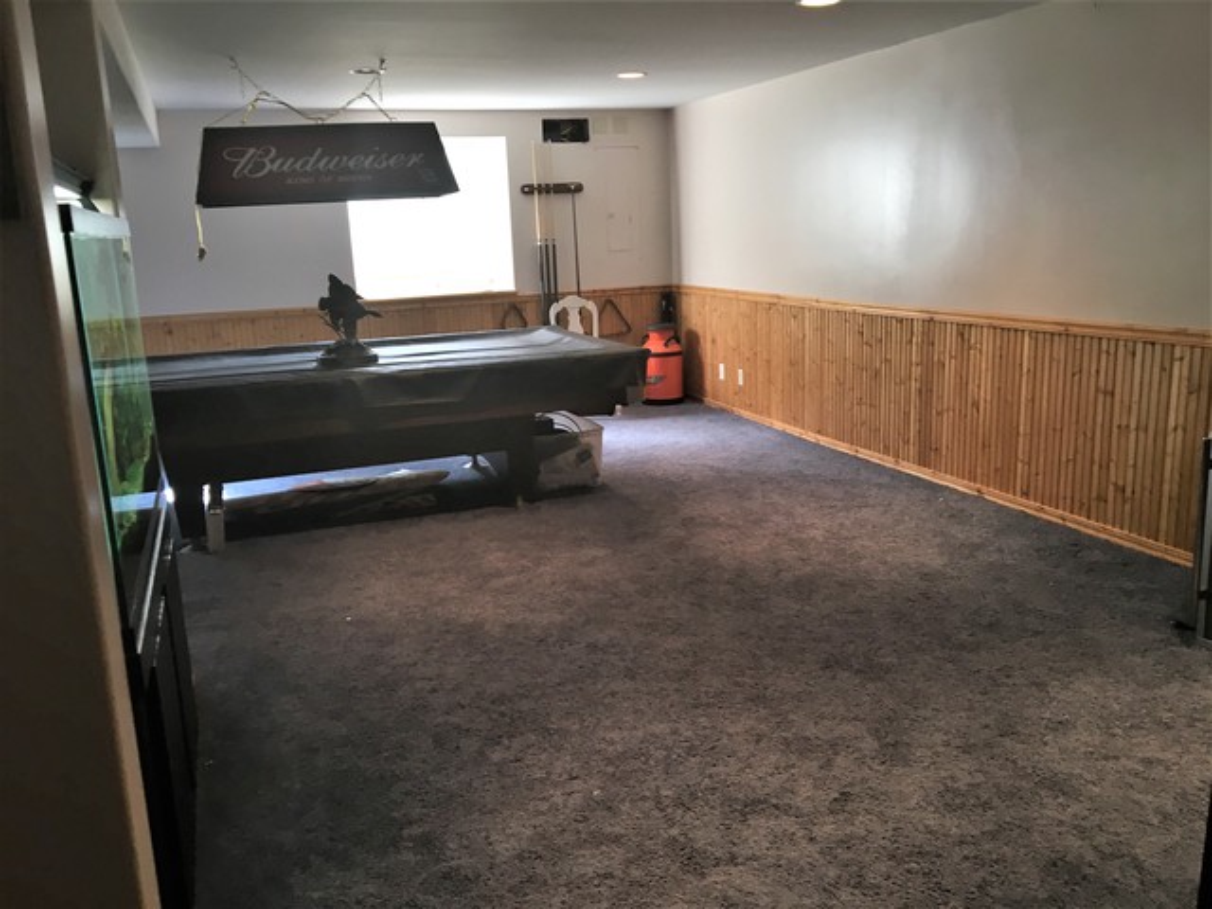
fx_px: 1015
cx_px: 606
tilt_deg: -11.9
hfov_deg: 61.7
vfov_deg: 48.2
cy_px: 454
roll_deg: +0.7
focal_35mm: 29
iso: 50
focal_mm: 4.15
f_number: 2.2
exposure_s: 1/30
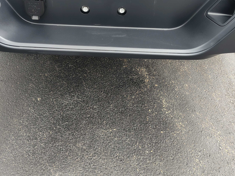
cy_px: 54
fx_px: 251
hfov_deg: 50.0
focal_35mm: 37
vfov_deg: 38.1
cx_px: 105
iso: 133
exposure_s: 1/111
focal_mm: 5.56
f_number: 1.8
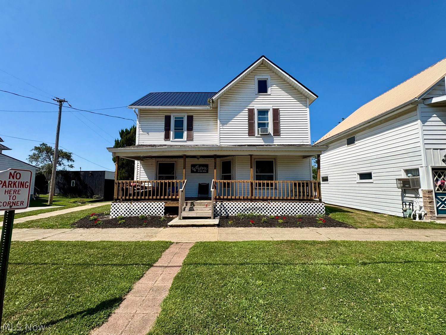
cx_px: 223
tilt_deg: +9.8
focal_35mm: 14
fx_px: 180
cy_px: 168
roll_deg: +0.5
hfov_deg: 102.1
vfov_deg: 85.7
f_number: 2.2
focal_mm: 2.22
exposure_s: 1/1880
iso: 50
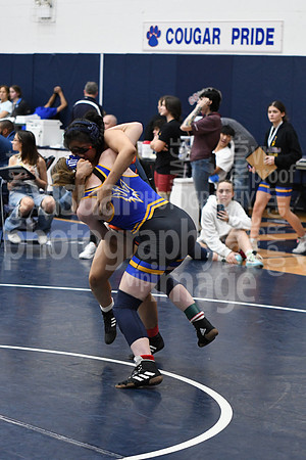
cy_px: 230
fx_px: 1339
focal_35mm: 105
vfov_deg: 19.5
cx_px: 153
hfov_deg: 13.0
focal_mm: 70
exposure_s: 1/500
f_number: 3.2
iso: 6400
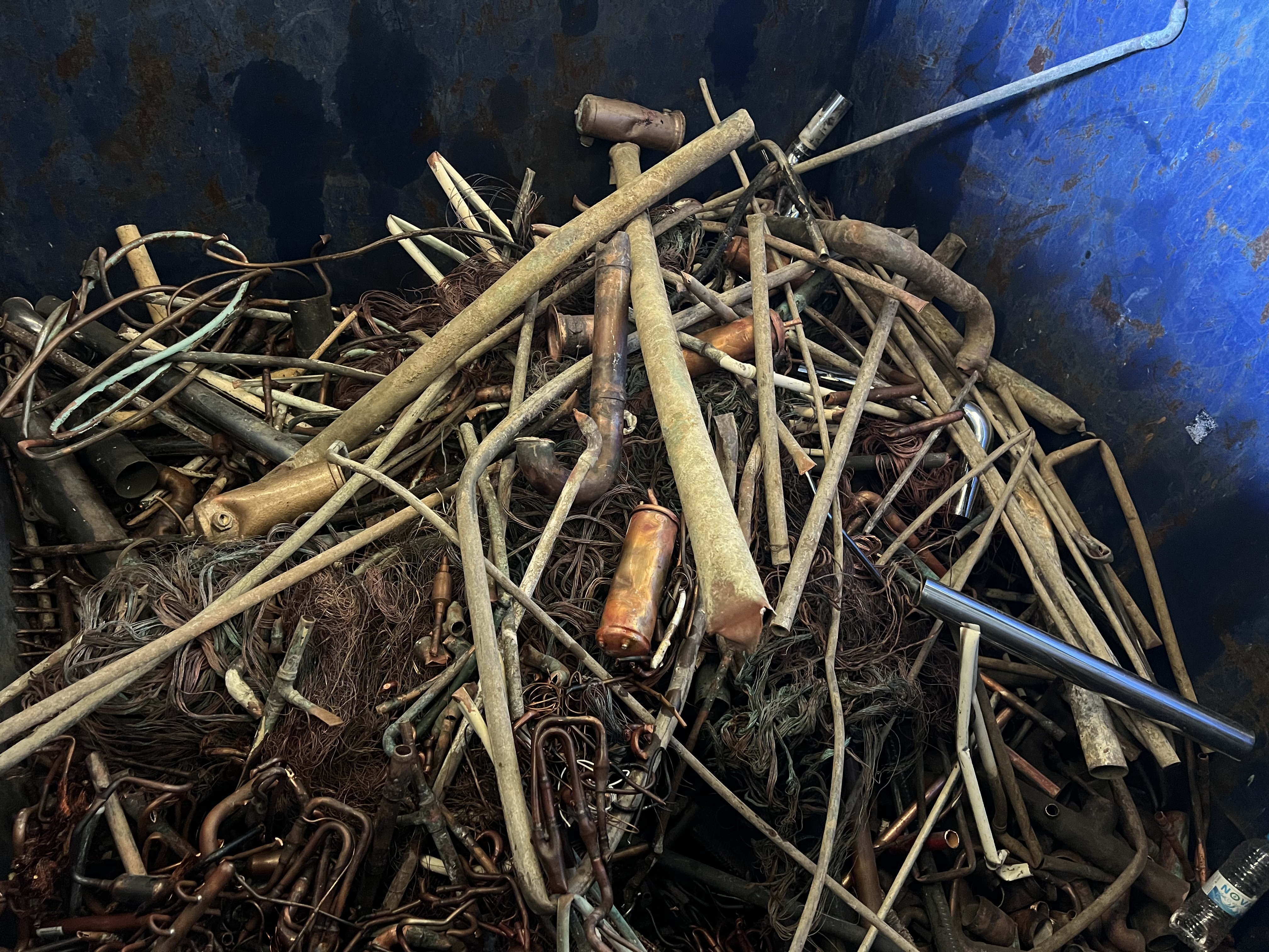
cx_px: 634
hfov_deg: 67.3
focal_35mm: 26
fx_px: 953
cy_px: 476
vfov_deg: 53.1
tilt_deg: -48.1
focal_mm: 5.7
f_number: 1.5
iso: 640
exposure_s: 1/35
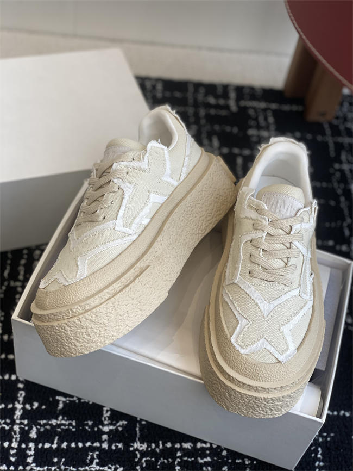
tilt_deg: -48.1
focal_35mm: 52
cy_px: 236
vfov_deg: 36.8
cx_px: 176
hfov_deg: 28.0
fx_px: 707
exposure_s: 1/182
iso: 20
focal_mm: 6
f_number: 2
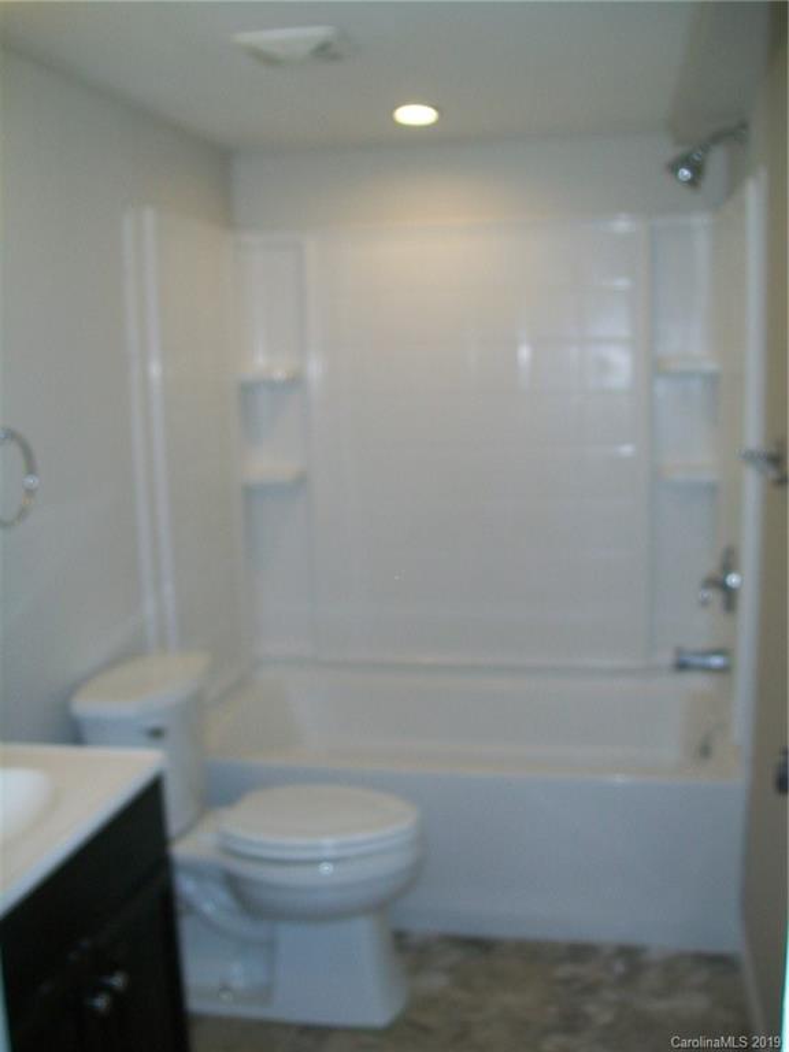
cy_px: 526
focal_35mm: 36
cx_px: 394
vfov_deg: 51.4
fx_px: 1094
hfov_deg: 39.7
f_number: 2.7
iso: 64
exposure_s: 1/60
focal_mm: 6
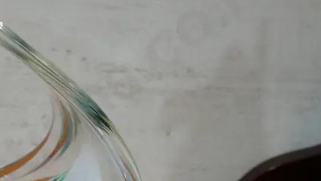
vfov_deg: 13.5
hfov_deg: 22.8
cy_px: 193
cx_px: -27
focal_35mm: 88
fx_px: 749
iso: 200
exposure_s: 1/60
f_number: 4
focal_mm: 17
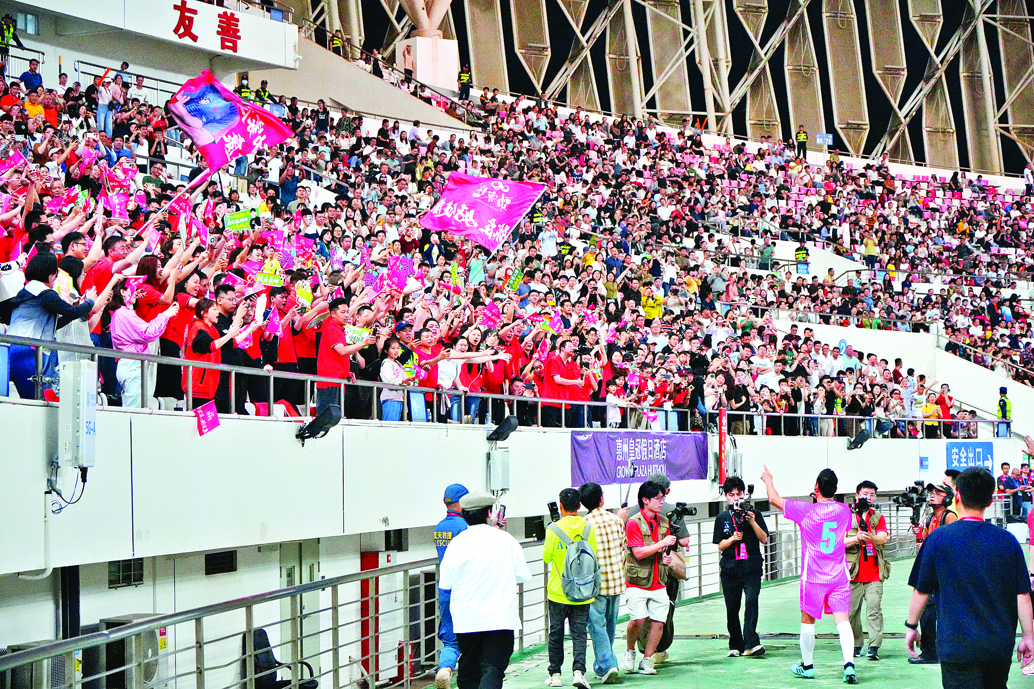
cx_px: 517
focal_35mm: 80
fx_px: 2298
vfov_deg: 17.1
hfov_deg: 25.4
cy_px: 344
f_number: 5
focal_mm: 80
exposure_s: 1/640
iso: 6400
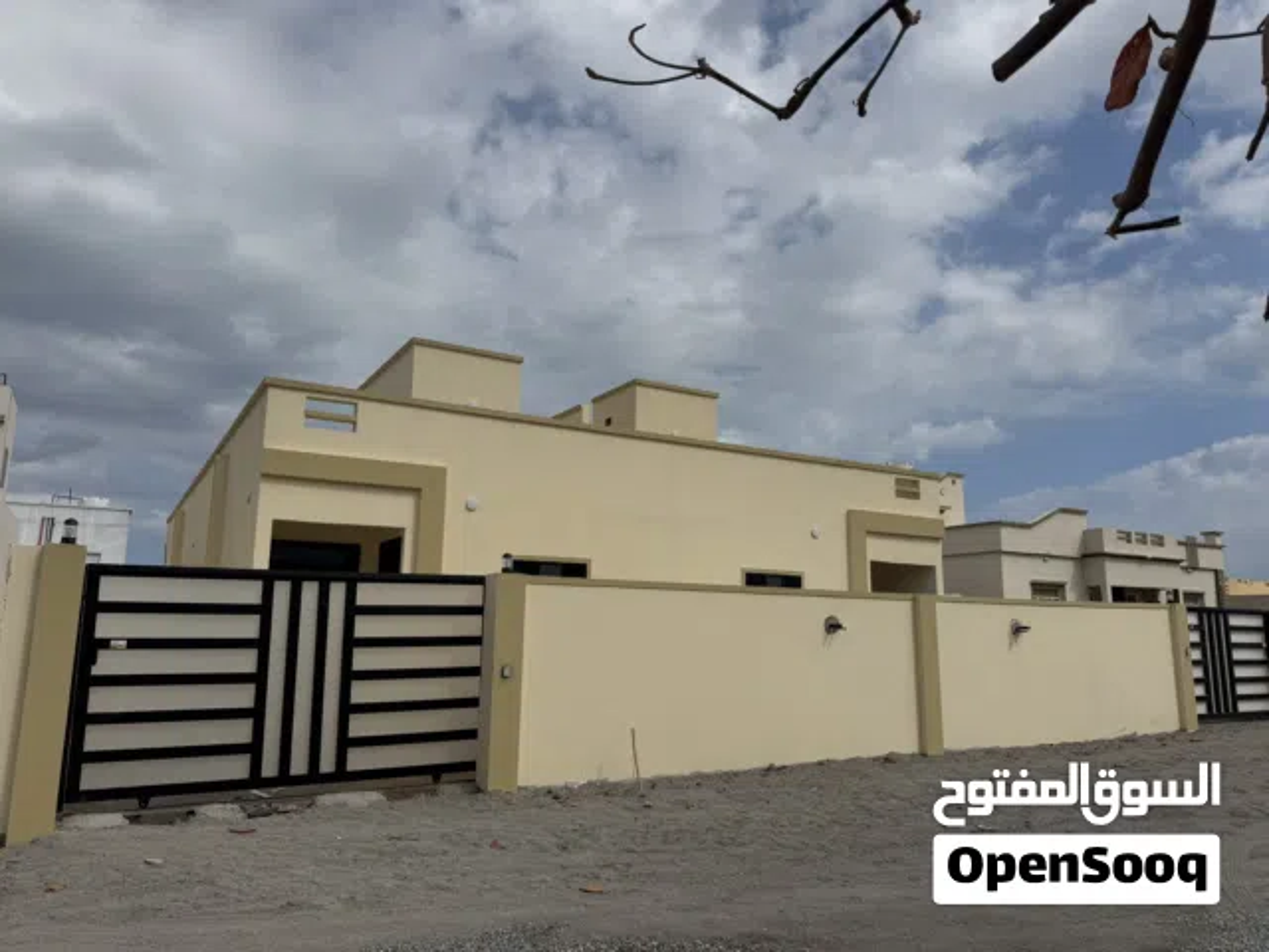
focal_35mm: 24
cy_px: 476
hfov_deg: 71.6
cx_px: 634
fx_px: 880
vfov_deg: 56.8
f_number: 1.78
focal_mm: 6.76
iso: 80
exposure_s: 1/9009
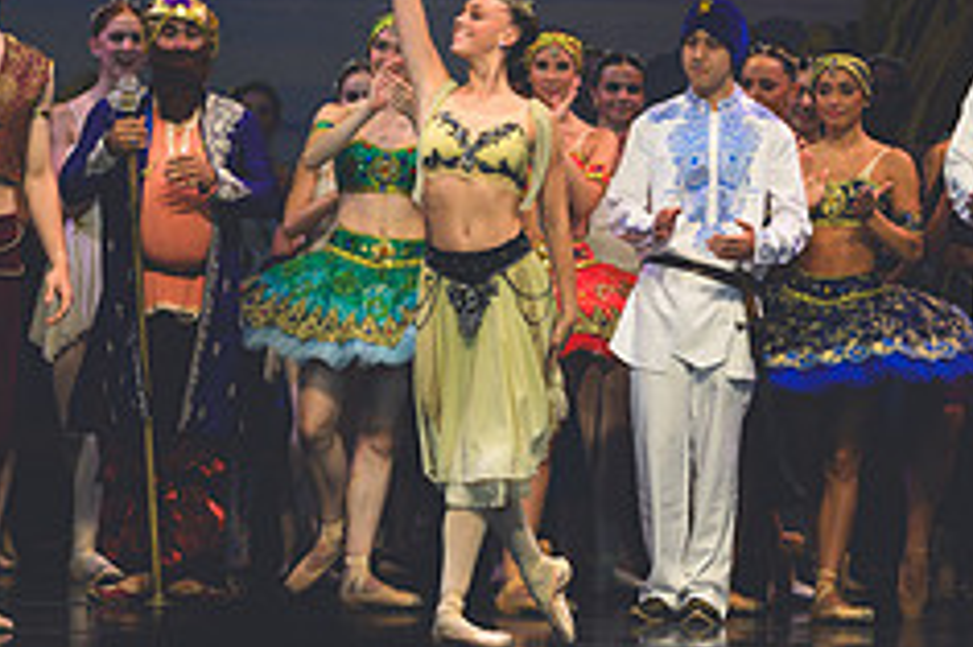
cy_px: 159
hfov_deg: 5.2
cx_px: 491
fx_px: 10641
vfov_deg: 3.5
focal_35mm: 394
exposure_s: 1/500
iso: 280
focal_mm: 160
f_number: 2.8
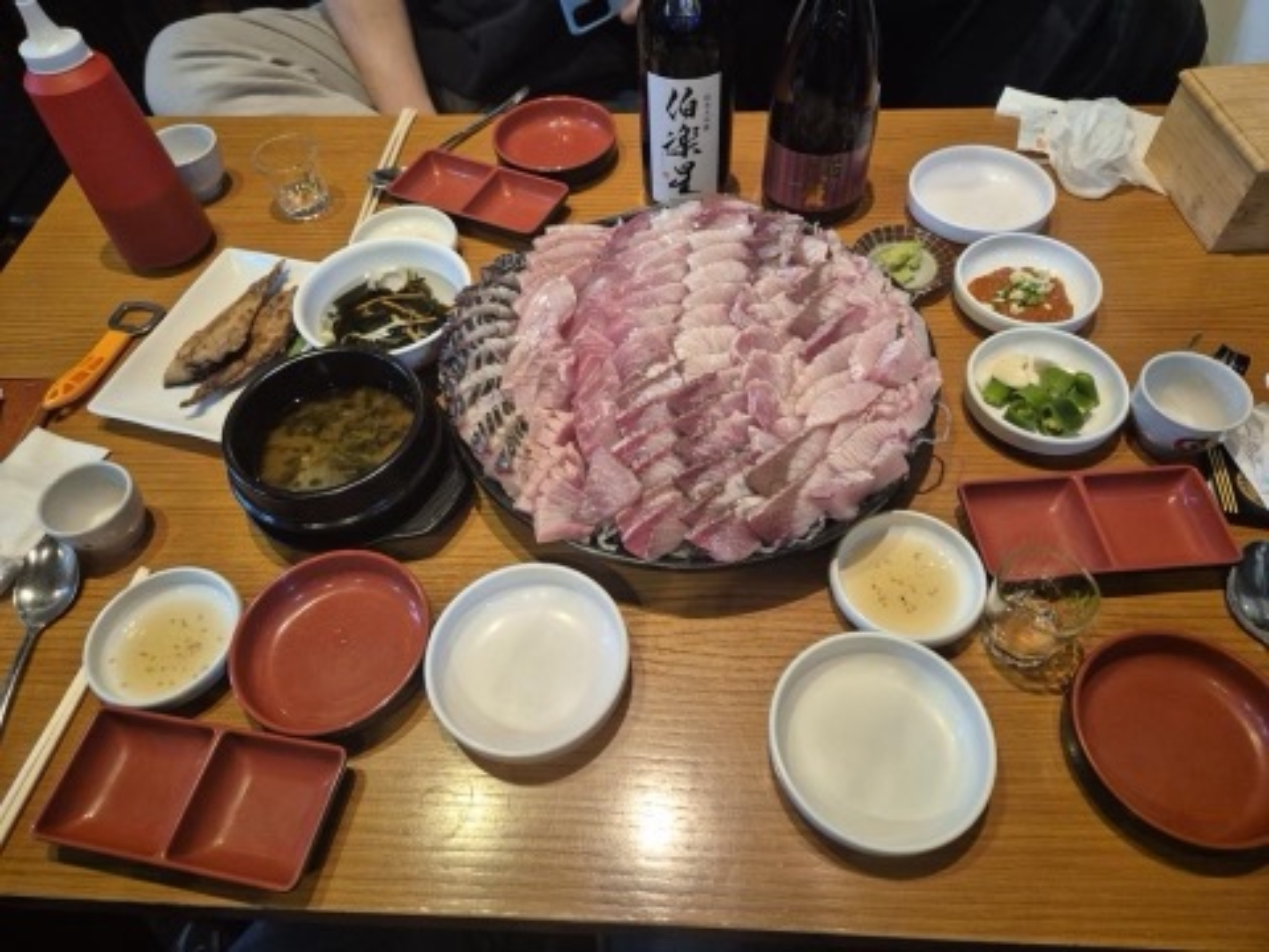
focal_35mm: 23
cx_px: 634
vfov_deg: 58.9
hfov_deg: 73.9
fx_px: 843
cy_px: 476
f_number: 1.8
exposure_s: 1/120
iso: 640
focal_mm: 5.4
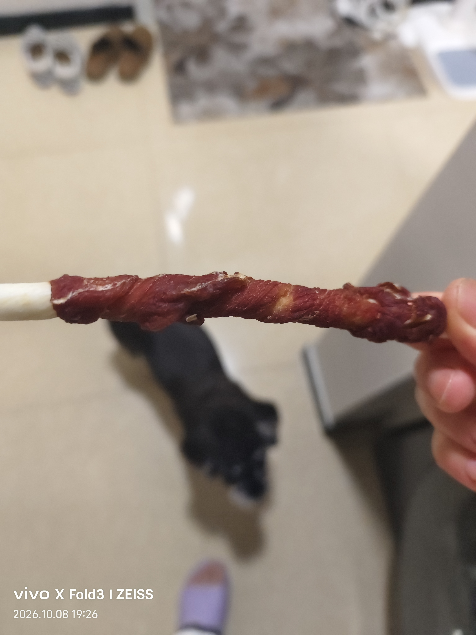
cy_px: 318
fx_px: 422
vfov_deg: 73.9
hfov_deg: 58.9
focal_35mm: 23
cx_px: 238
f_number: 1.75
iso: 7686
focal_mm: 5.5
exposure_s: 1/203
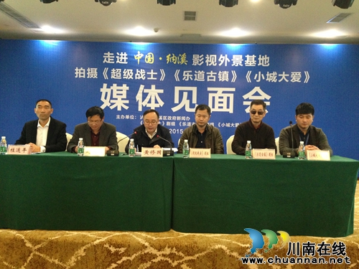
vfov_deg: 42.9
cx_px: 180
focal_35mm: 33
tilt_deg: -2.6
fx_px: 342
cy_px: 134
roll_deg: -0.9
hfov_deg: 55.4
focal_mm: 4.12
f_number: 2.4
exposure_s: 1/17
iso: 320
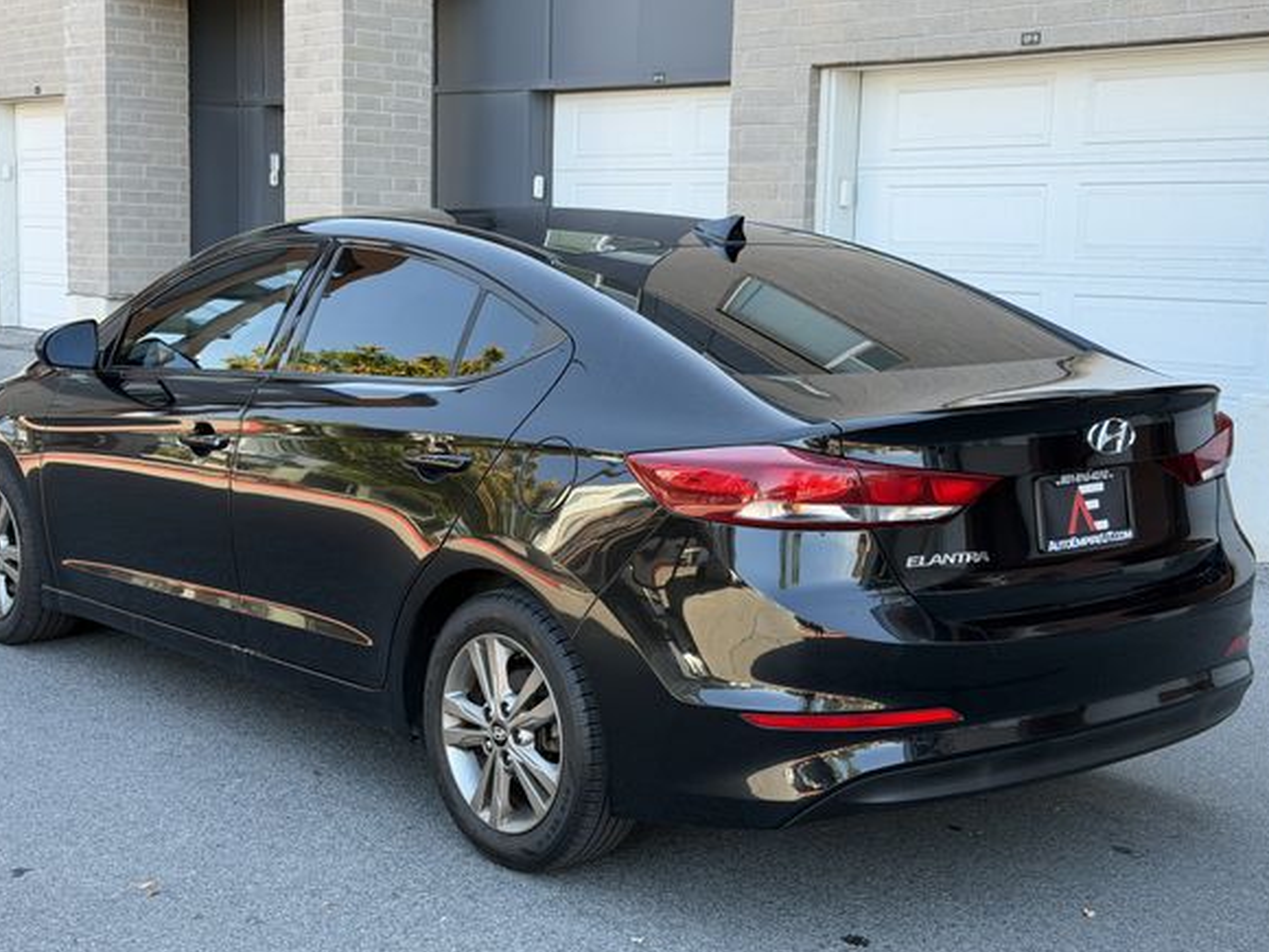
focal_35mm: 53
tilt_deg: -7.1
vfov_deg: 27.5
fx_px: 1943
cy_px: 481
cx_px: 602
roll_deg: -1.6
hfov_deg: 36.2
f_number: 1.78
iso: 64
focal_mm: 6.76
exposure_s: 1/232
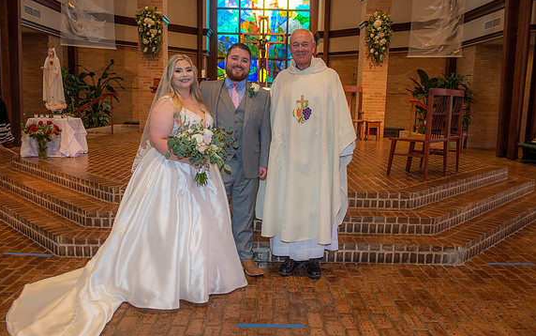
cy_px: 173
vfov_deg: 39.5
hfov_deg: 59.6
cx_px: 265
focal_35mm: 32
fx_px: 468
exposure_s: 1/125
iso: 1250
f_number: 5
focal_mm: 31
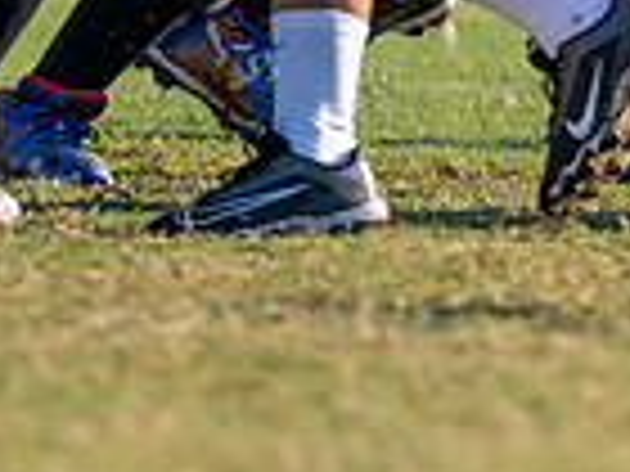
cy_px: -664
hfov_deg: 1.2
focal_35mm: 1655
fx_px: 30120
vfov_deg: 0.9
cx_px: 1871
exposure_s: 1/1600
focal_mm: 200
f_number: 2.8
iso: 100
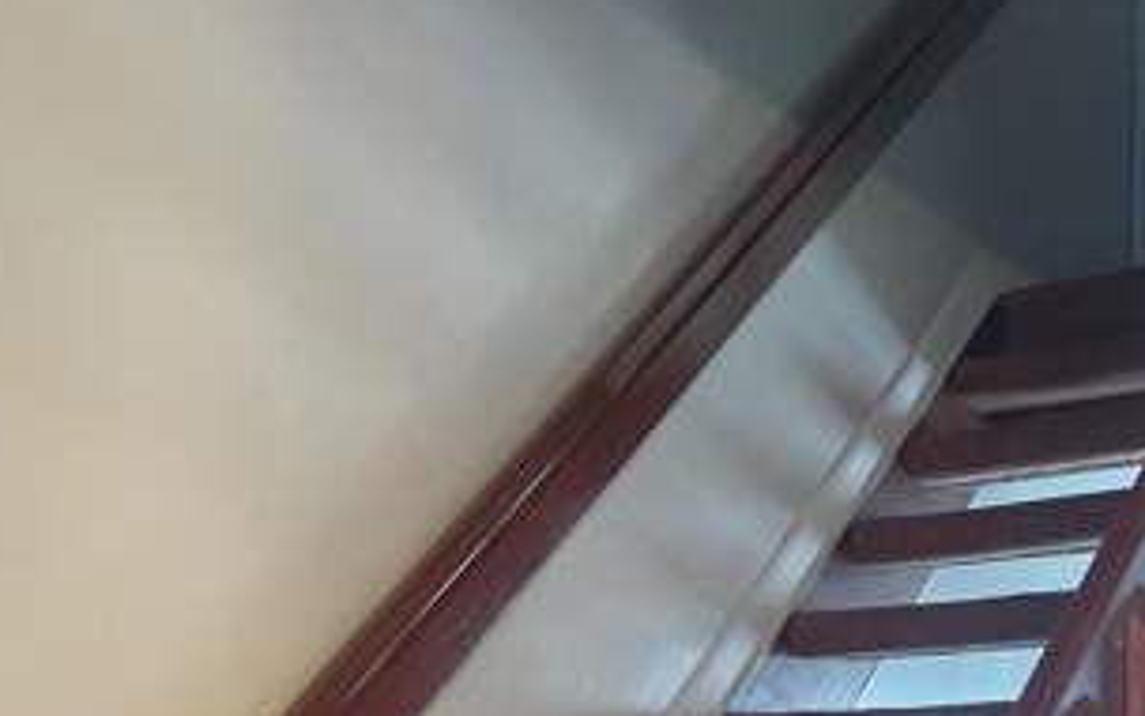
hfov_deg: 34.7
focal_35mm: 58
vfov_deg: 20.4
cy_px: 942
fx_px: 1810
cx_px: 365
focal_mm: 4.2
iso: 640
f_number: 1.6
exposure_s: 1/40
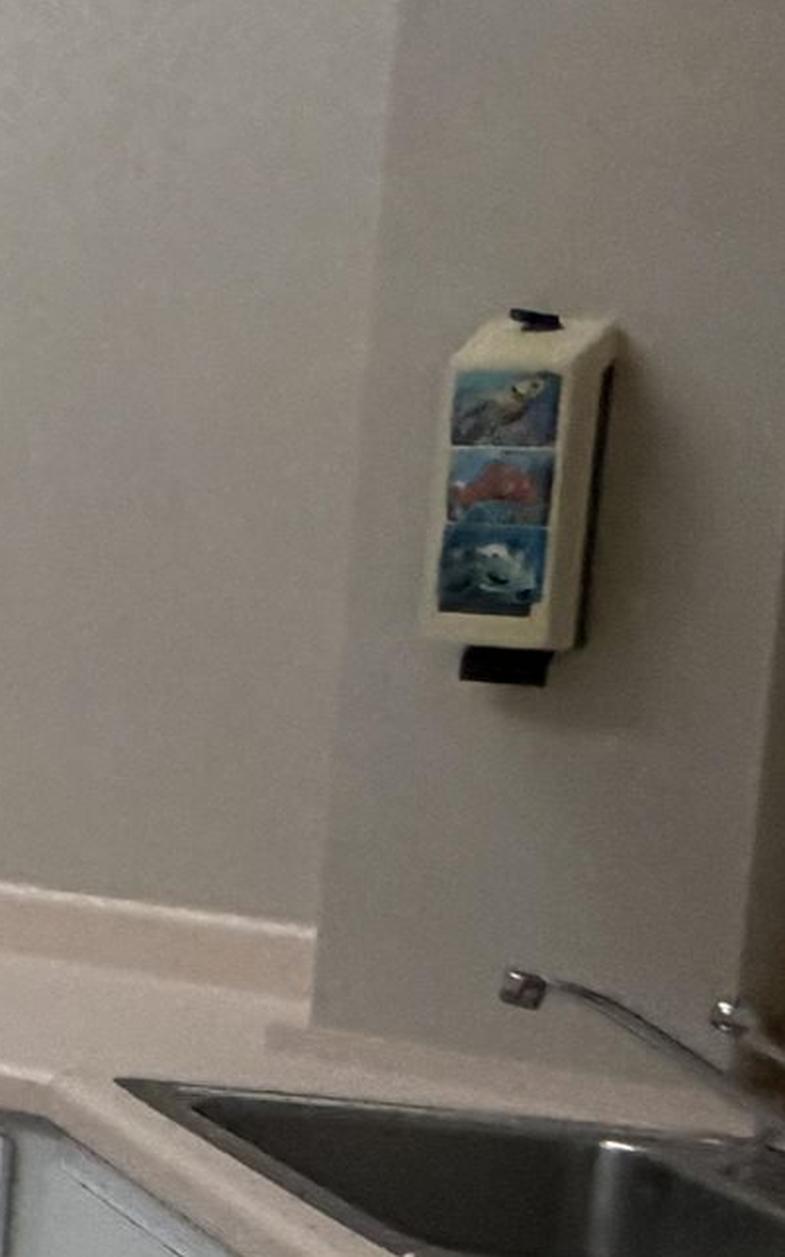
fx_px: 2431
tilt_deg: -3.8
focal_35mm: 71
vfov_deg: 29.0
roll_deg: +0.7
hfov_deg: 9.4
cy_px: 558
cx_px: -2001
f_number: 2.2
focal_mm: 2.22
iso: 250
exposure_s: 1/120
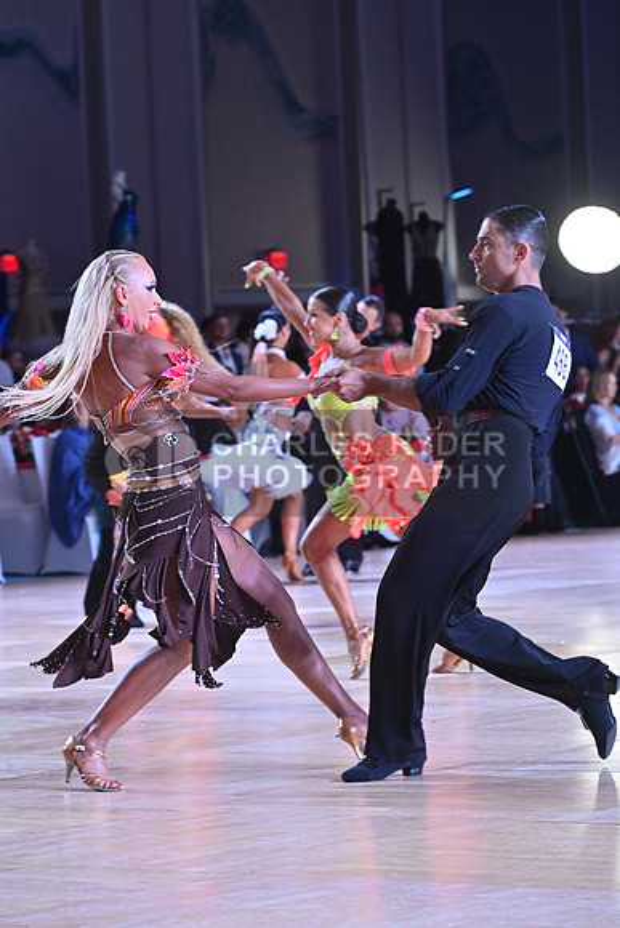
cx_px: 310
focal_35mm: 160
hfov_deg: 8.6
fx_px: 4131
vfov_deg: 12.8
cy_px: 464
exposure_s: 1/400
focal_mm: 160
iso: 4000
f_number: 8
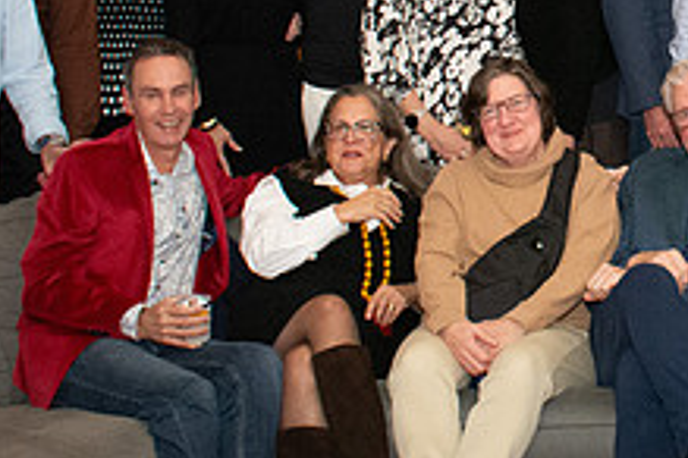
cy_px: 63
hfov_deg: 24.8
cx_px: 678
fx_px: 1491
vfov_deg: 17.3
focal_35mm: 78
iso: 5000
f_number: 9
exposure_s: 1/160
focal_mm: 18
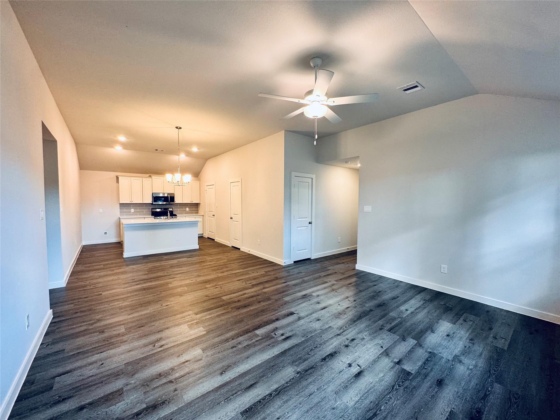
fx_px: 226
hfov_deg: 102.1
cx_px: 280
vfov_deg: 85.7
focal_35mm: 14
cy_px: 210
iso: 160
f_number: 2.2
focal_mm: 2.22
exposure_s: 1/60
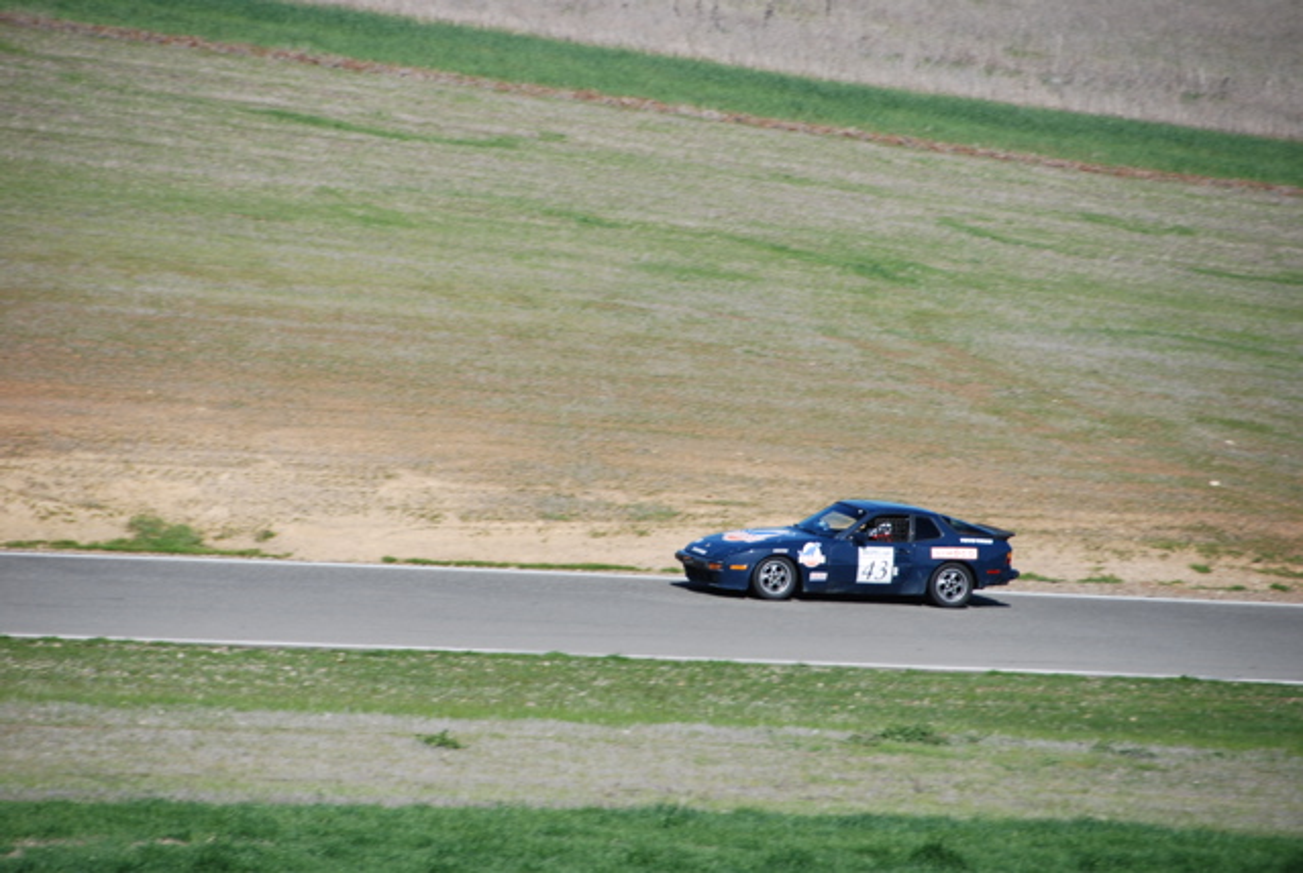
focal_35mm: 300
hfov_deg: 6.9
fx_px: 10873
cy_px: 436
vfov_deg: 4.6
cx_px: 652
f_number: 5.6
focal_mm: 200
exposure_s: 1/1000
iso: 200
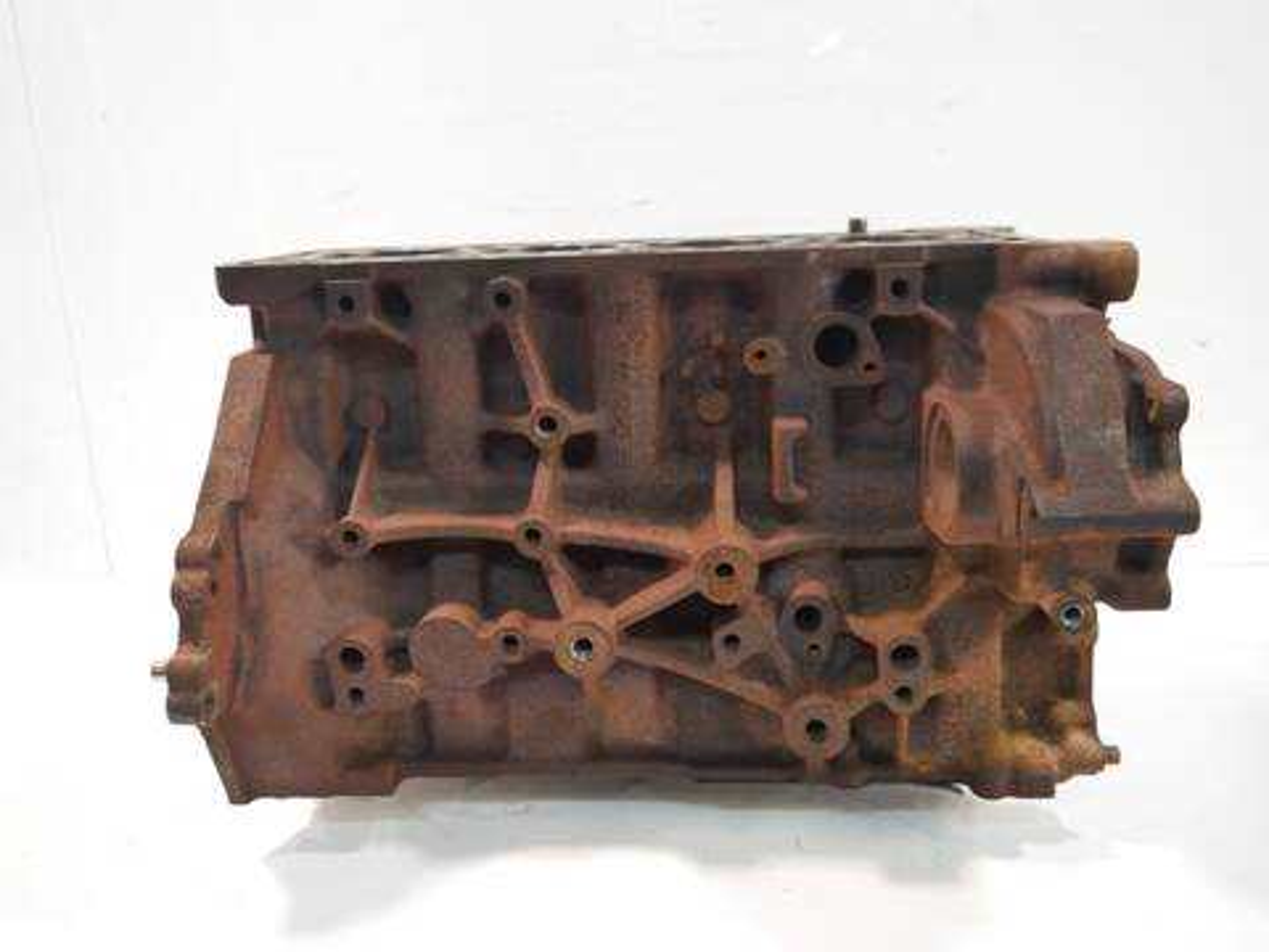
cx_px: 634
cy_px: 476
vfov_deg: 46.8
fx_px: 1100
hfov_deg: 60.0
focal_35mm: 30
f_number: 3.5
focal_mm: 15
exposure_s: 1/60
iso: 1250
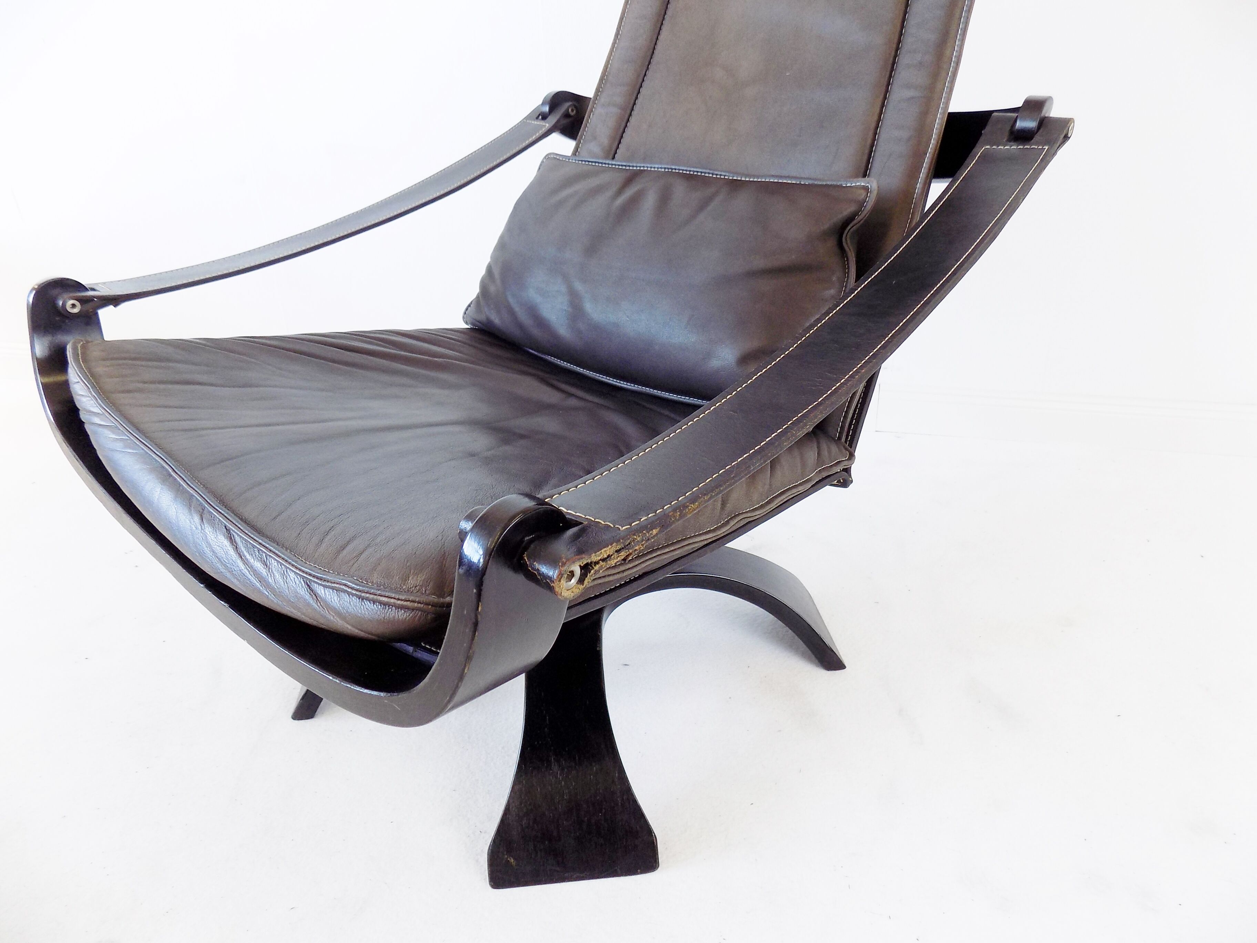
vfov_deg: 58.9
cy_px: 472
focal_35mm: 23
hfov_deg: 73.9
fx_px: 835
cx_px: 628
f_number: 3.1
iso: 125
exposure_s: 1/30
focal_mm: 4
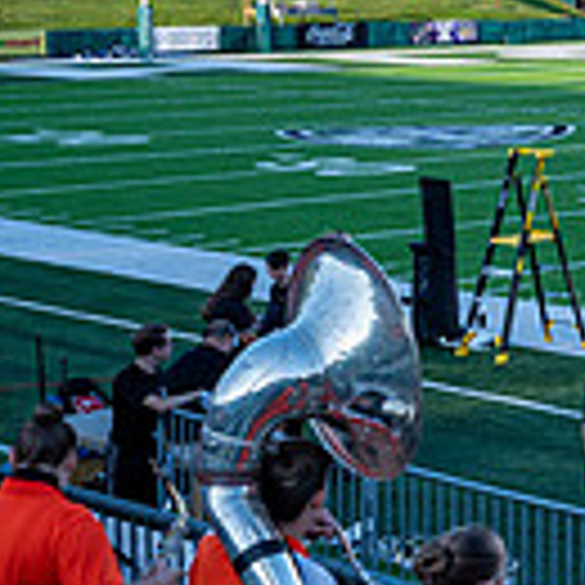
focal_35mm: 114
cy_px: 180
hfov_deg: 12.8
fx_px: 2180
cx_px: 1274
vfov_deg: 15.2
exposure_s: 1/1600
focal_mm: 30
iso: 640
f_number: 4
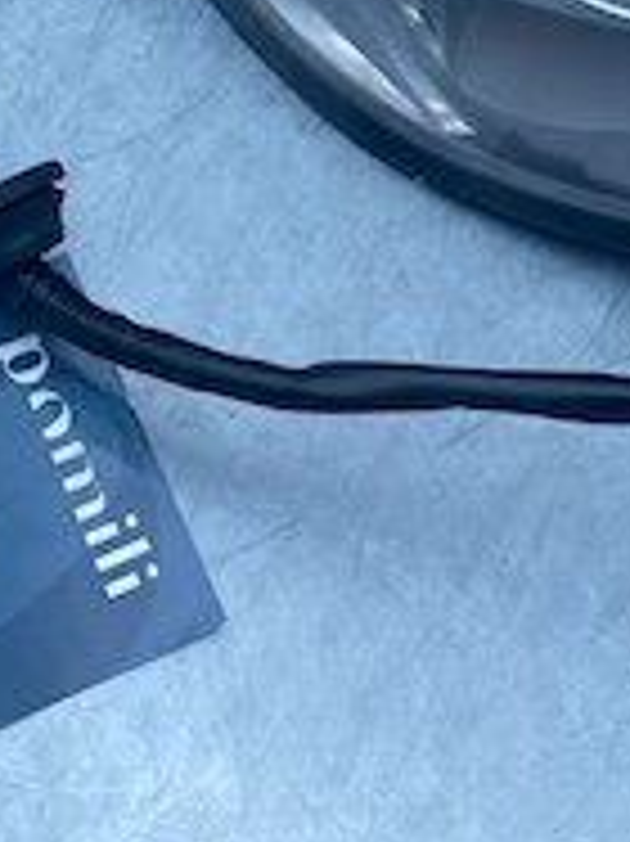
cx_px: 230
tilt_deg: -45.8
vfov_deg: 19.2
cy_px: -432
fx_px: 2162
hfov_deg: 16.6
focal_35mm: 89
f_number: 1.8
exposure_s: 1/822
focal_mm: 4.25
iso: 32
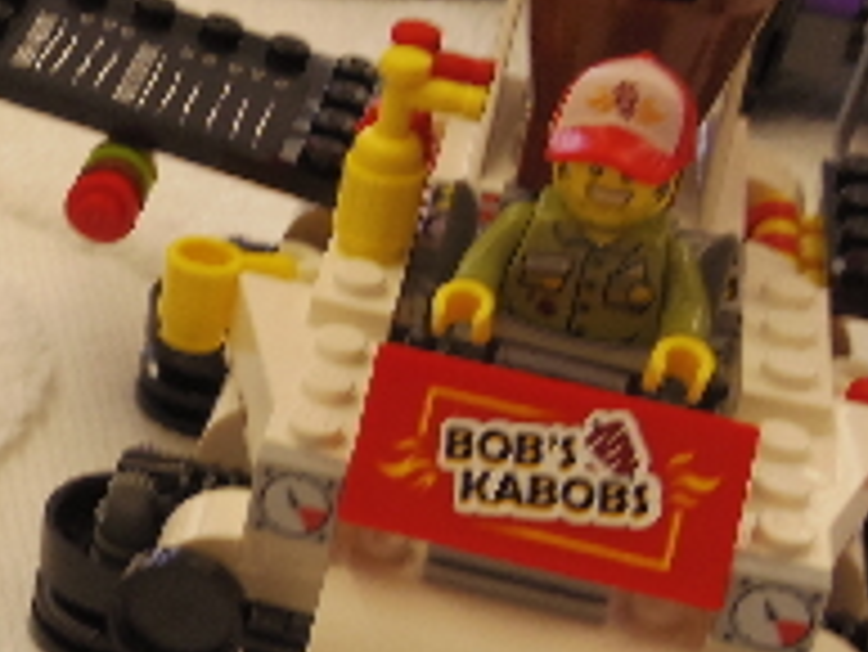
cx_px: -202
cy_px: 315
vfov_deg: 16.4
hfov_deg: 20.2
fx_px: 2258
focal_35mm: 90
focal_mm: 5.2
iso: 250
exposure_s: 1/50
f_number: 4.5
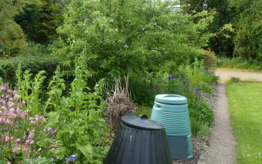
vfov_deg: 31.8
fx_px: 286
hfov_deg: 47.5
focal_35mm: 40
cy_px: 57
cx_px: 67
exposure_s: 1/125
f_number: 4
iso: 100
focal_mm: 4.3
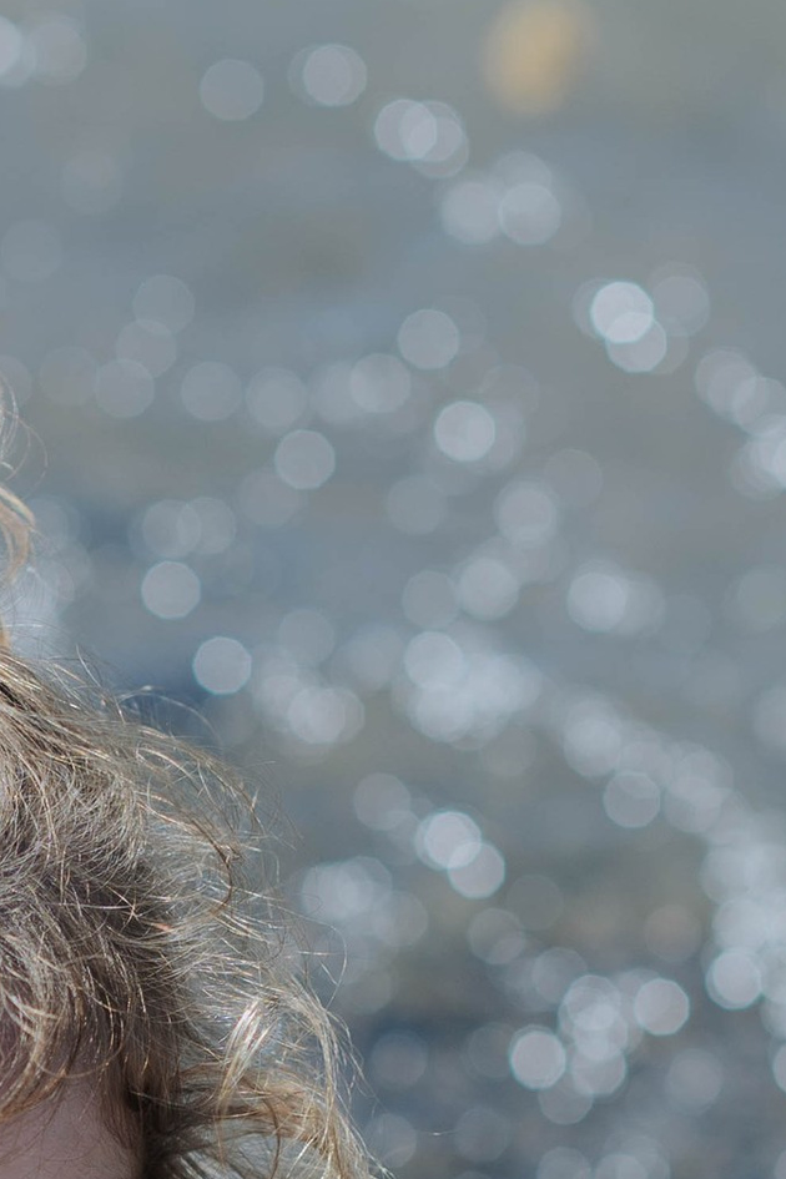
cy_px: 1503
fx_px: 6648
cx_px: -293
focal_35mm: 203
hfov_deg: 6.7
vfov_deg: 9.9
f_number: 3.5
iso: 100
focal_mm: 50
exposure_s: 1/800
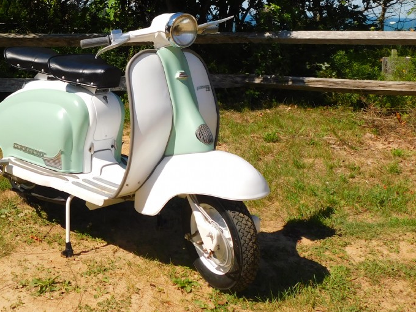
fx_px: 637
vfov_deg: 27.1
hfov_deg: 35.8
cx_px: 136
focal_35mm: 53
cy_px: 75
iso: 125
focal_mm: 5.3
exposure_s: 1/400
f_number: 6.4
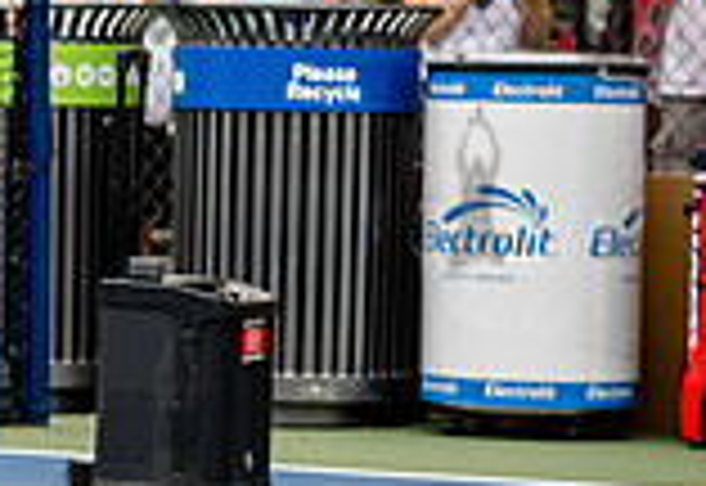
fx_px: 5882
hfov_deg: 6.7
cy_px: 302
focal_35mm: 297
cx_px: -481
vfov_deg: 4.7
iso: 400
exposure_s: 1/250
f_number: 4.5
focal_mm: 66
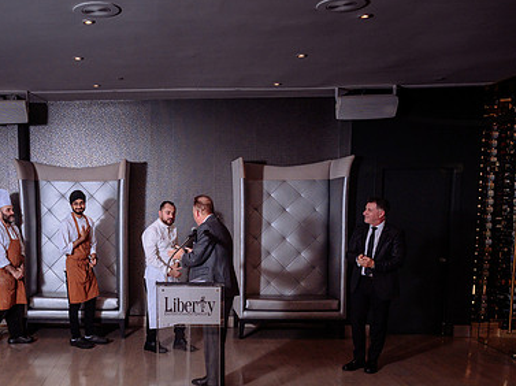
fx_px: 596
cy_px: 274
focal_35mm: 40
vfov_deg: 35.3
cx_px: 135
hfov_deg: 45.4
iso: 800
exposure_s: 1/60
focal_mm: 24
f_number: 5
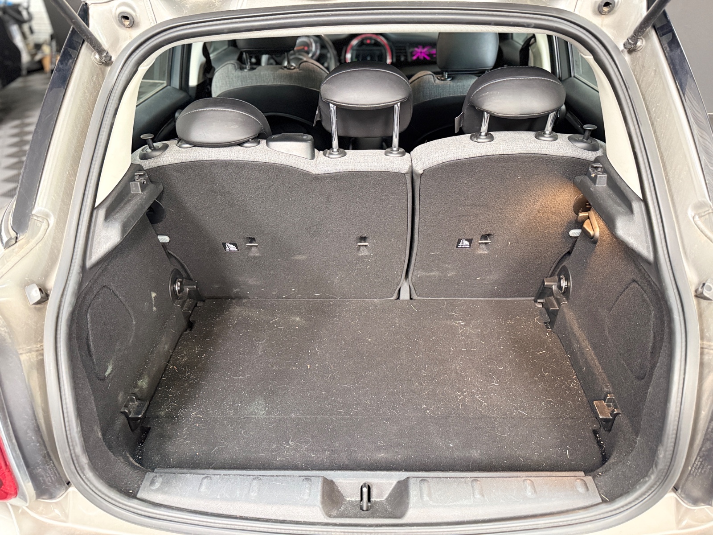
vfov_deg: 56.8
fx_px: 494
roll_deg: +1.8
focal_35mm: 24
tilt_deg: -33.8
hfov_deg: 71.6
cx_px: 356
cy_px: 268
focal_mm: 6.76
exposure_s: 1/50
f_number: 1.78
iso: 800
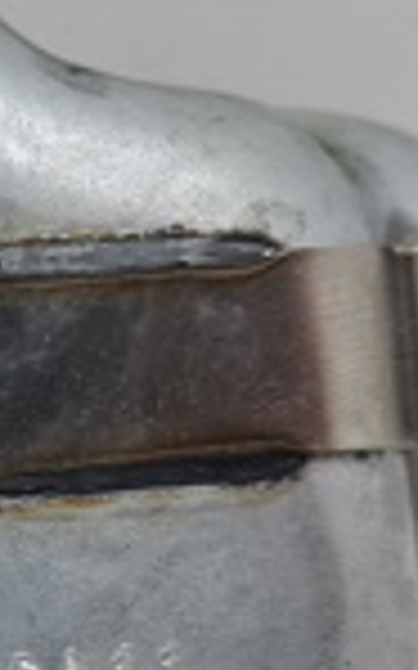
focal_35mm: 123
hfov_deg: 9.8
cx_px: -436
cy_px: 452
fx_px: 2244
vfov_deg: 16.9
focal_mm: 4
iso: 50
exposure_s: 1/50
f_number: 1.8
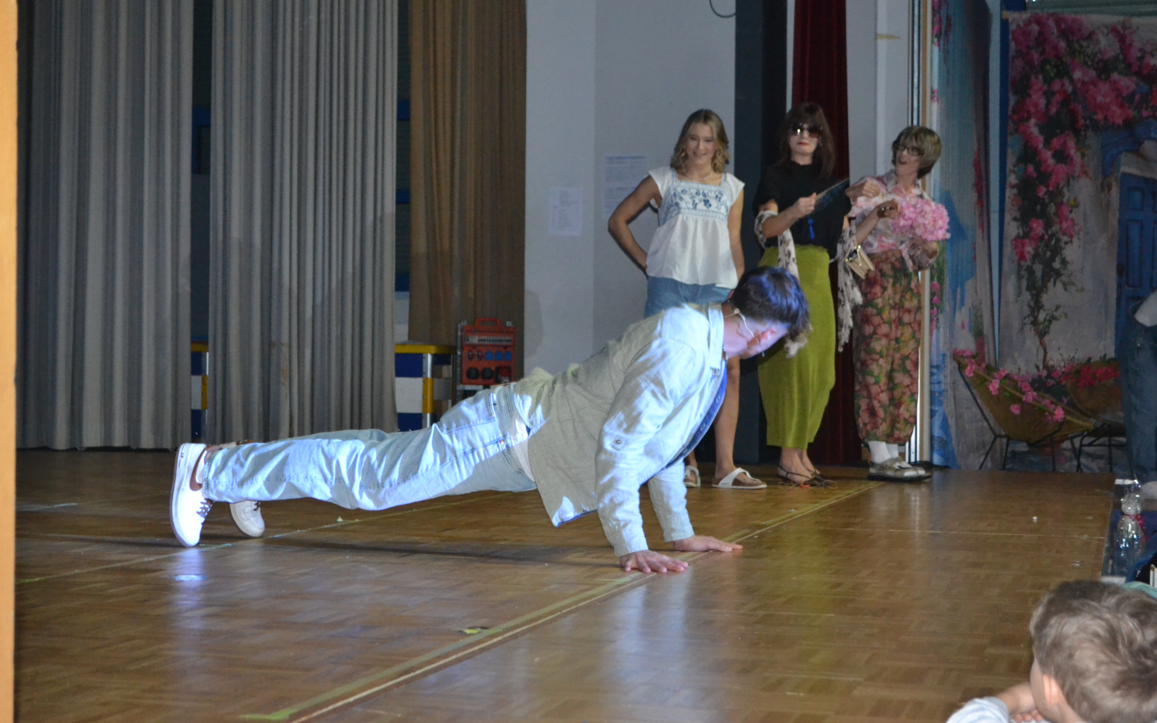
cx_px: 587
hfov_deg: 34.5
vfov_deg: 22.0
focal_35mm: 59
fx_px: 1860
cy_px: 357
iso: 3200
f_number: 5
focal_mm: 38
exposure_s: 1/60
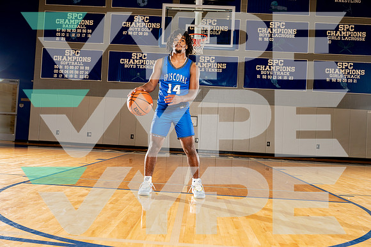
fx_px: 330
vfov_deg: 41.1
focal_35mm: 32
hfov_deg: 58.7
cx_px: 186
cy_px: 124
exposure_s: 1/250
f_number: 4
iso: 250
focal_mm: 32
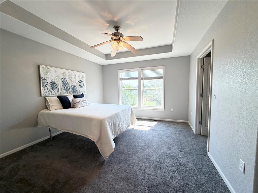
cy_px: 96
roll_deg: +1.1
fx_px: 104
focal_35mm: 14
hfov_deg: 102.1
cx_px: 129
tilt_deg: -4.0
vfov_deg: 85.7
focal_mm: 2.22
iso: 64
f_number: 2.2
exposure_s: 1/120
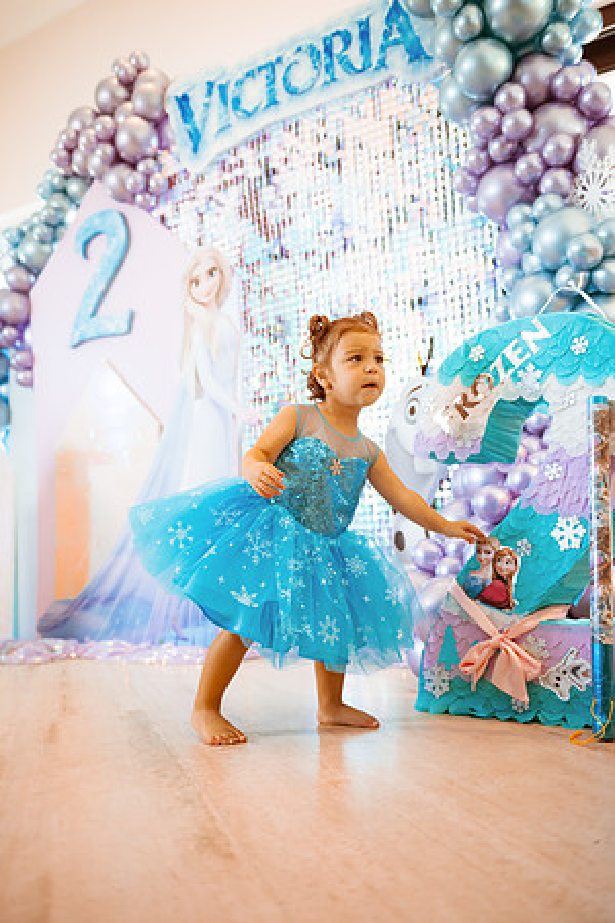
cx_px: 308
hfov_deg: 41.1
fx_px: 820
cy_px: 462
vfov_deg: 58.7
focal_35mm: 32
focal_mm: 32
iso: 800
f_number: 2.8
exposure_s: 1/400
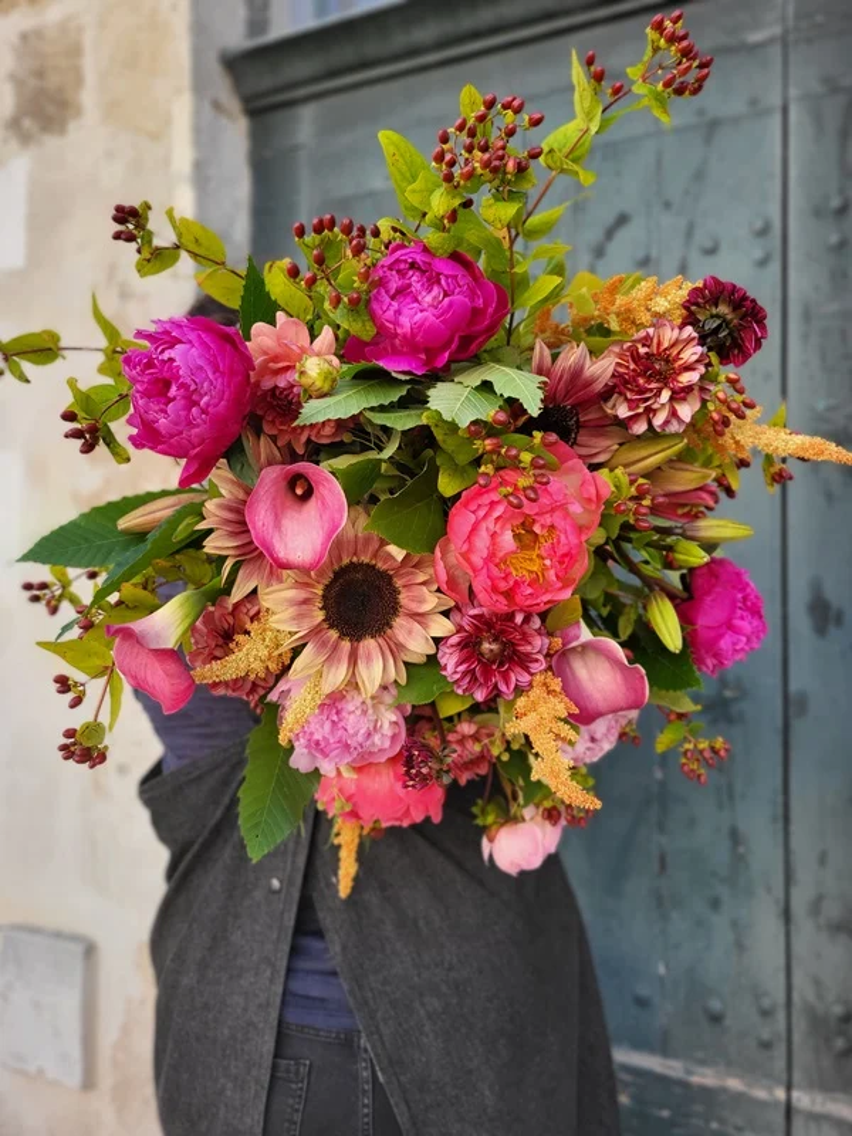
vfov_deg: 67.3
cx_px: 426
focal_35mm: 26
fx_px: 853
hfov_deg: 53.1
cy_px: 568
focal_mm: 5.4
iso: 40
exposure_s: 1/410
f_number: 1.8
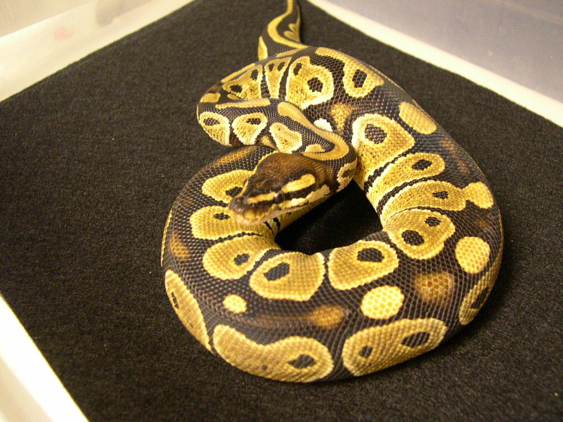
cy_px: 211
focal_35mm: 38
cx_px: 282
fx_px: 618
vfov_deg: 37.7
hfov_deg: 49.0
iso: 400
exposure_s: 1/2.7
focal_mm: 8
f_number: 2.8
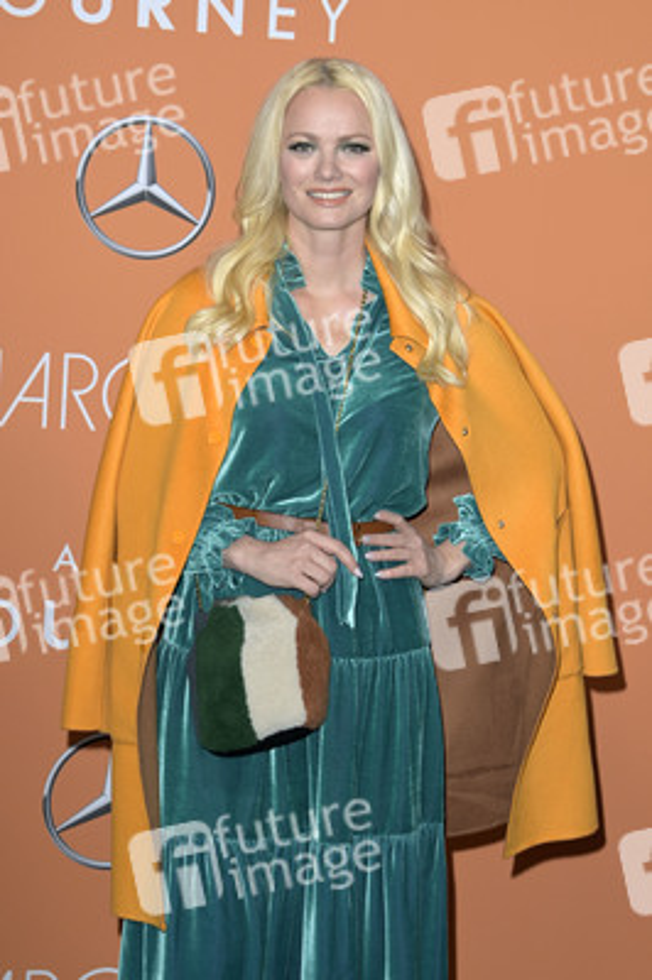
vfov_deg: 24.8
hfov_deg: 16.6
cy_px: 490
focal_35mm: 82
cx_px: 326
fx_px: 2231
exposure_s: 1/250
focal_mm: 82
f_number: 6.3
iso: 640
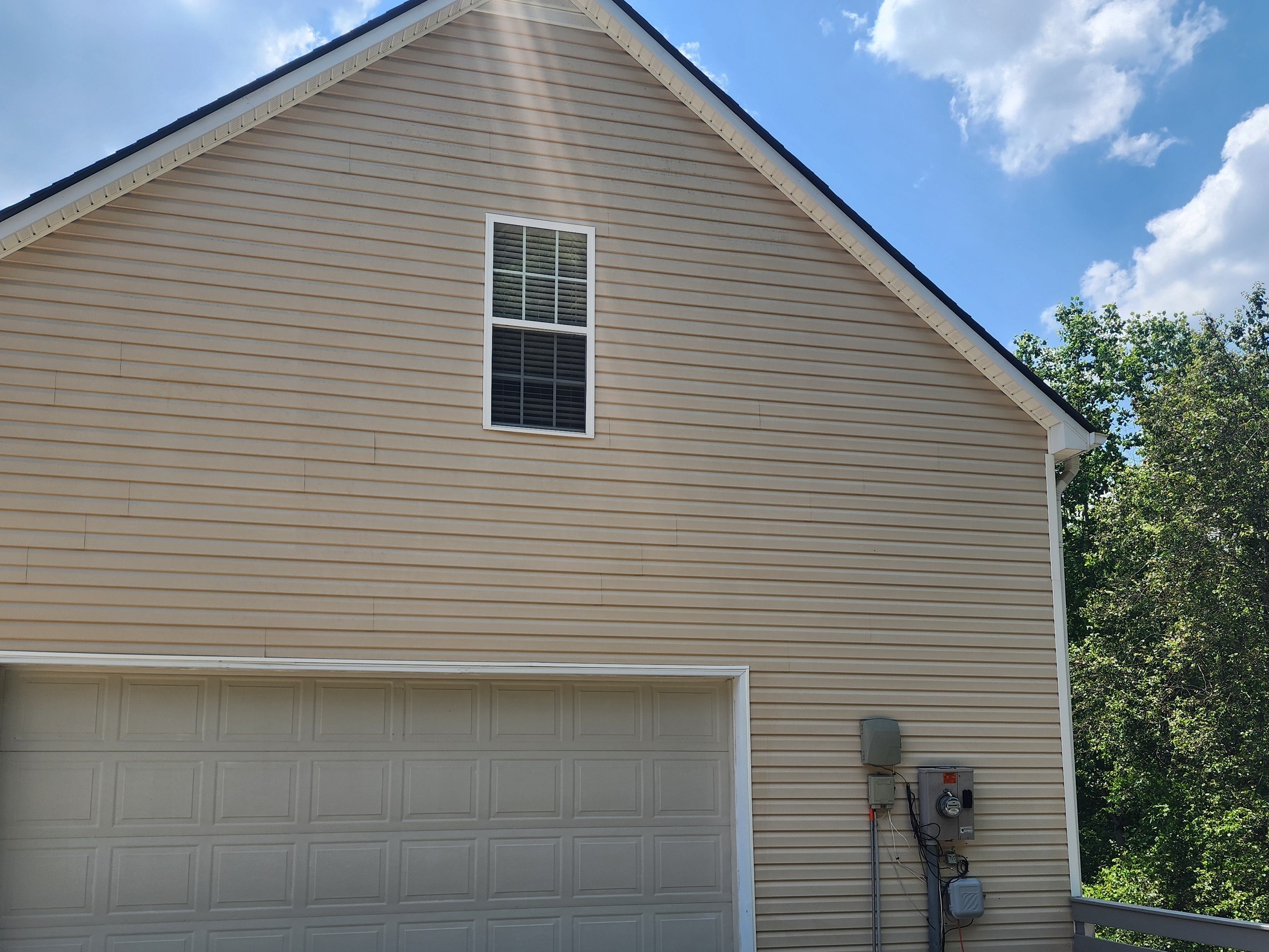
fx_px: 1136
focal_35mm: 31
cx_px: 615
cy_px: 637
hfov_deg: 58.3
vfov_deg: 44.8
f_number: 1.8
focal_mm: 6.4
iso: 12
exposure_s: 1/1078
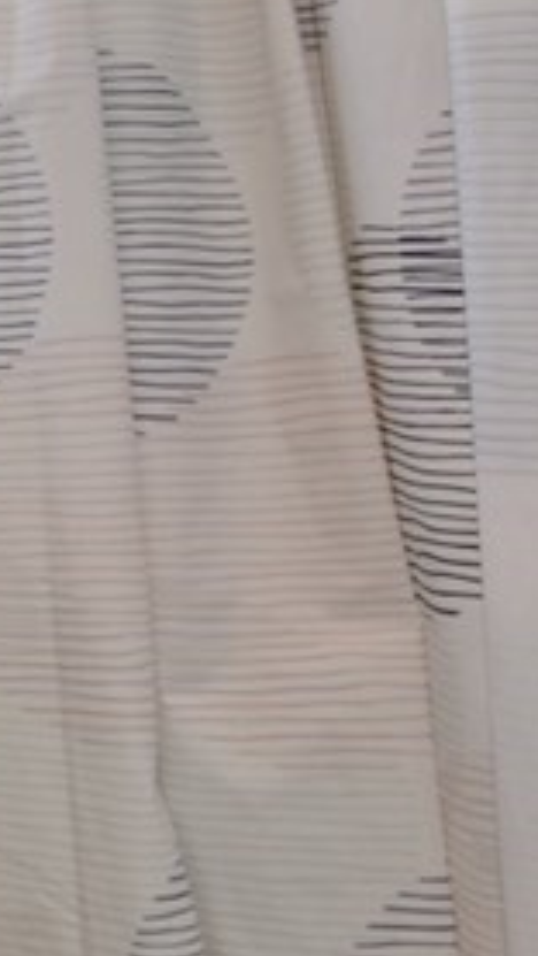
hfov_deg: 9.8
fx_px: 2356
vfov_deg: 22.7
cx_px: -1097
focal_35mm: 93
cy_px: 264
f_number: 2.8
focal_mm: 16
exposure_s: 1/125
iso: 250
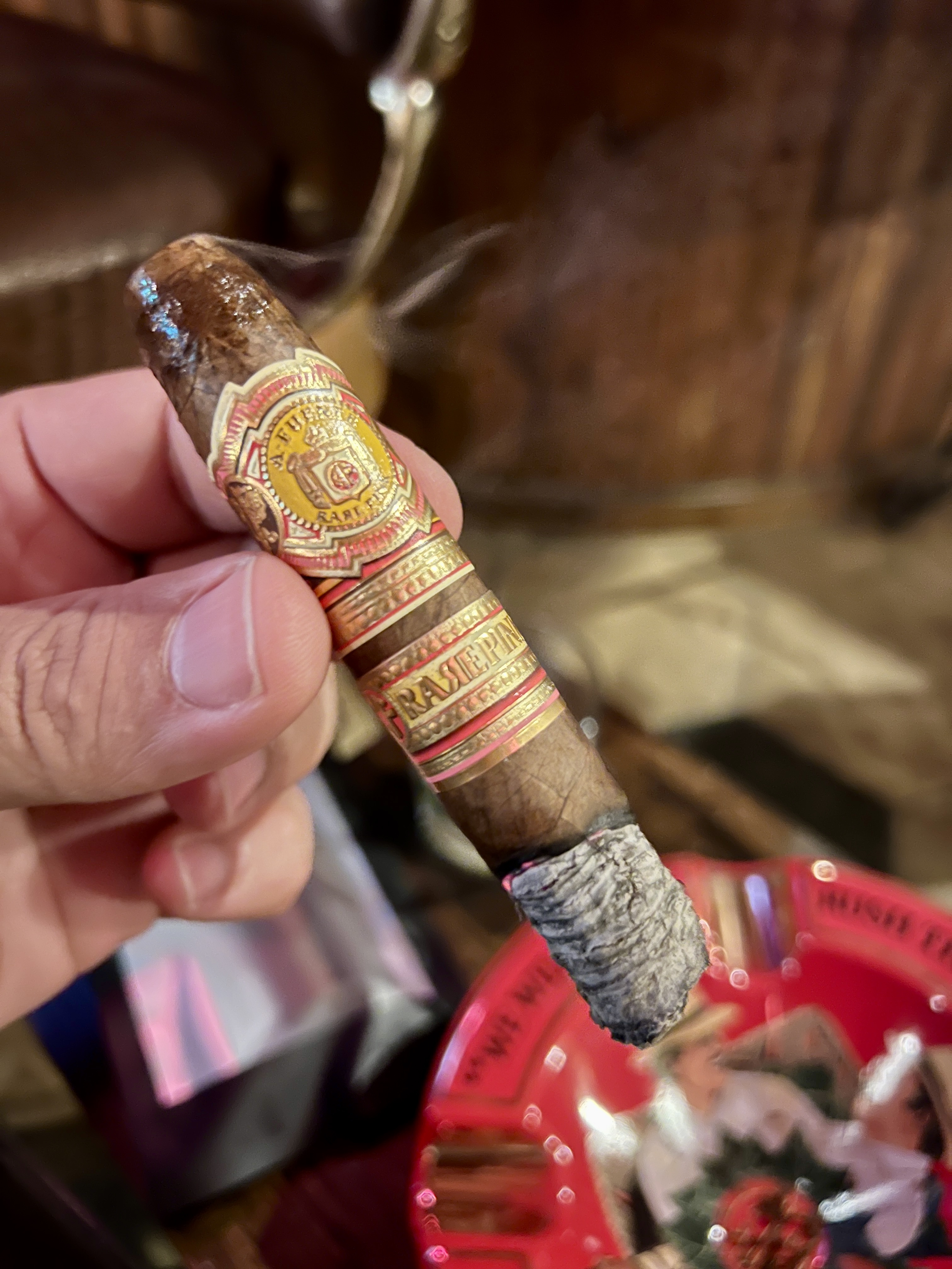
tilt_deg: -44.9
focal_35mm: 26
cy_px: 634
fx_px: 953
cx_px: 476
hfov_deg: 53.1
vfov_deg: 67.3
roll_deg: +2.5
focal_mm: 5.7
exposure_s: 1/9
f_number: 1.5
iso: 640
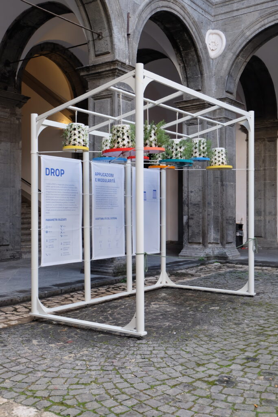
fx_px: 440
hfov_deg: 35.1
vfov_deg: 50.7
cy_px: 208
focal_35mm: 38
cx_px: 139
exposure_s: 1/75
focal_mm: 25.6
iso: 400
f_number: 4.5
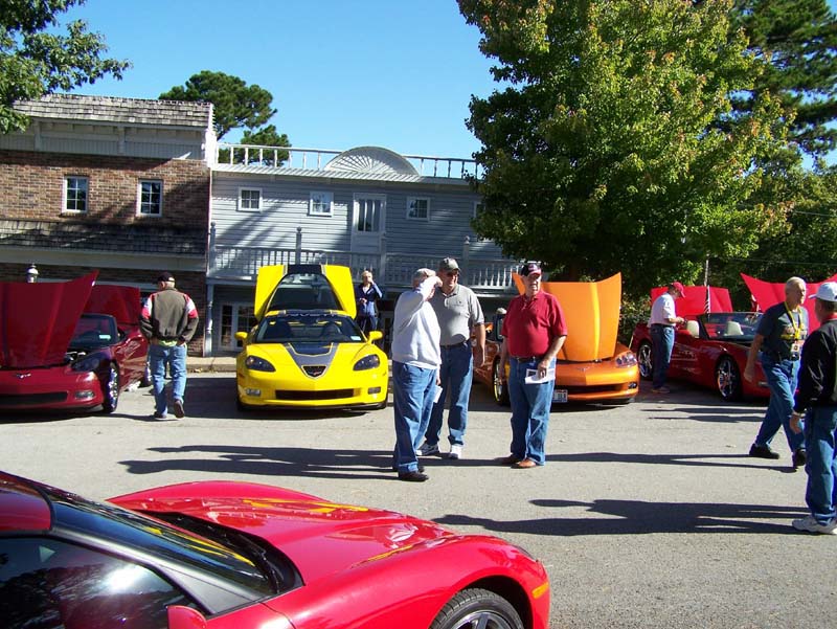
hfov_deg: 49.0
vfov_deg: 37.8
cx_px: 418
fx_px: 919
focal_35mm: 38
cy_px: 314
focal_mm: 6.3
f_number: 4
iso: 80
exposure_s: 1/500
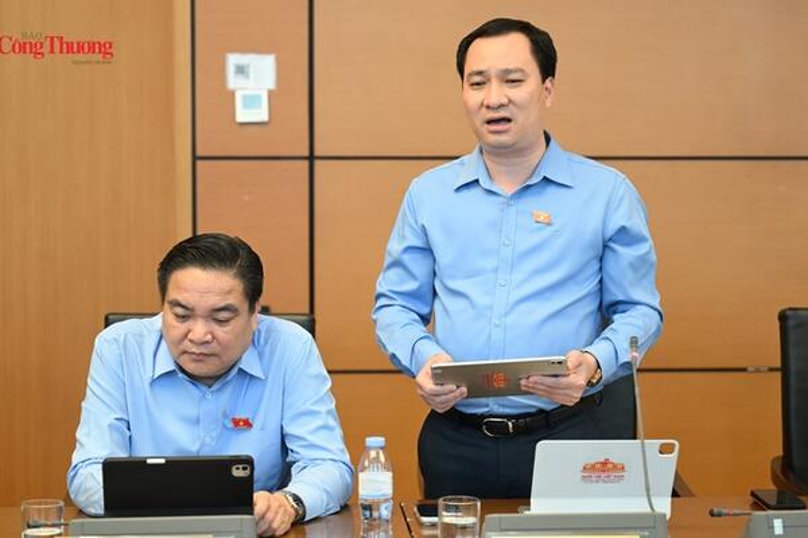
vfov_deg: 18.4
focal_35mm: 74
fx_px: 1661
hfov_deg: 27.3
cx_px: 404
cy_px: 269
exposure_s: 1/160
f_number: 2.8
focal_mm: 74
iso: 640
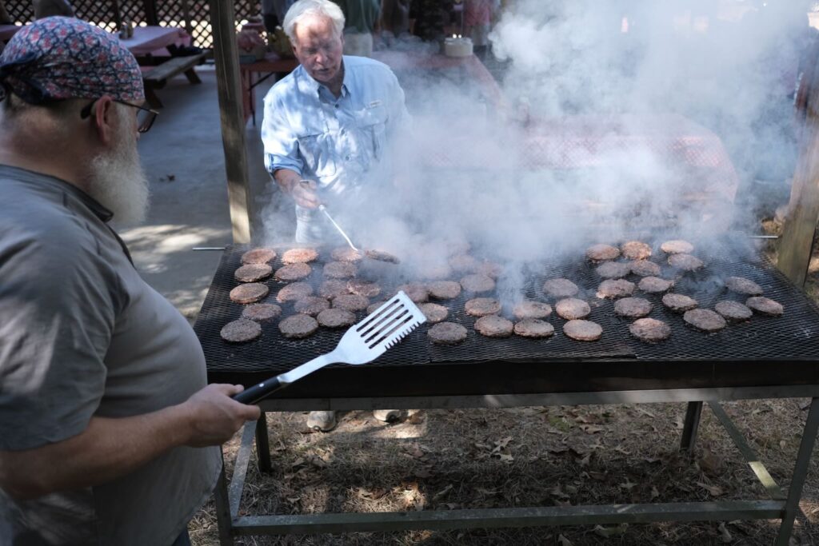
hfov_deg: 54.4
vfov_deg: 37.9
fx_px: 796
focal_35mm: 35
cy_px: 273
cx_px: 410
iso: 160
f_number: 2.8
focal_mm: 23
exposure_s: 1/250
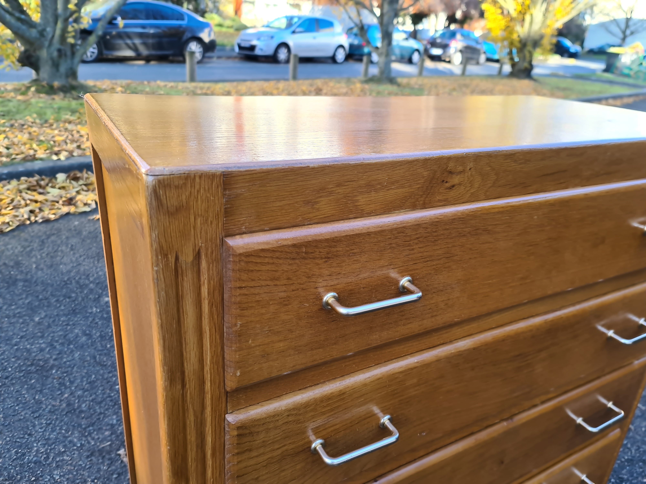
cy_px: 242
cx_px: 323
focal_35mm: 25
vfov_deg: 54.9
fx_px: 467
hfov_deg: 69.4
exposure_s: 1/100
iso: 50
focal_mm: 7
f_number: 1.8
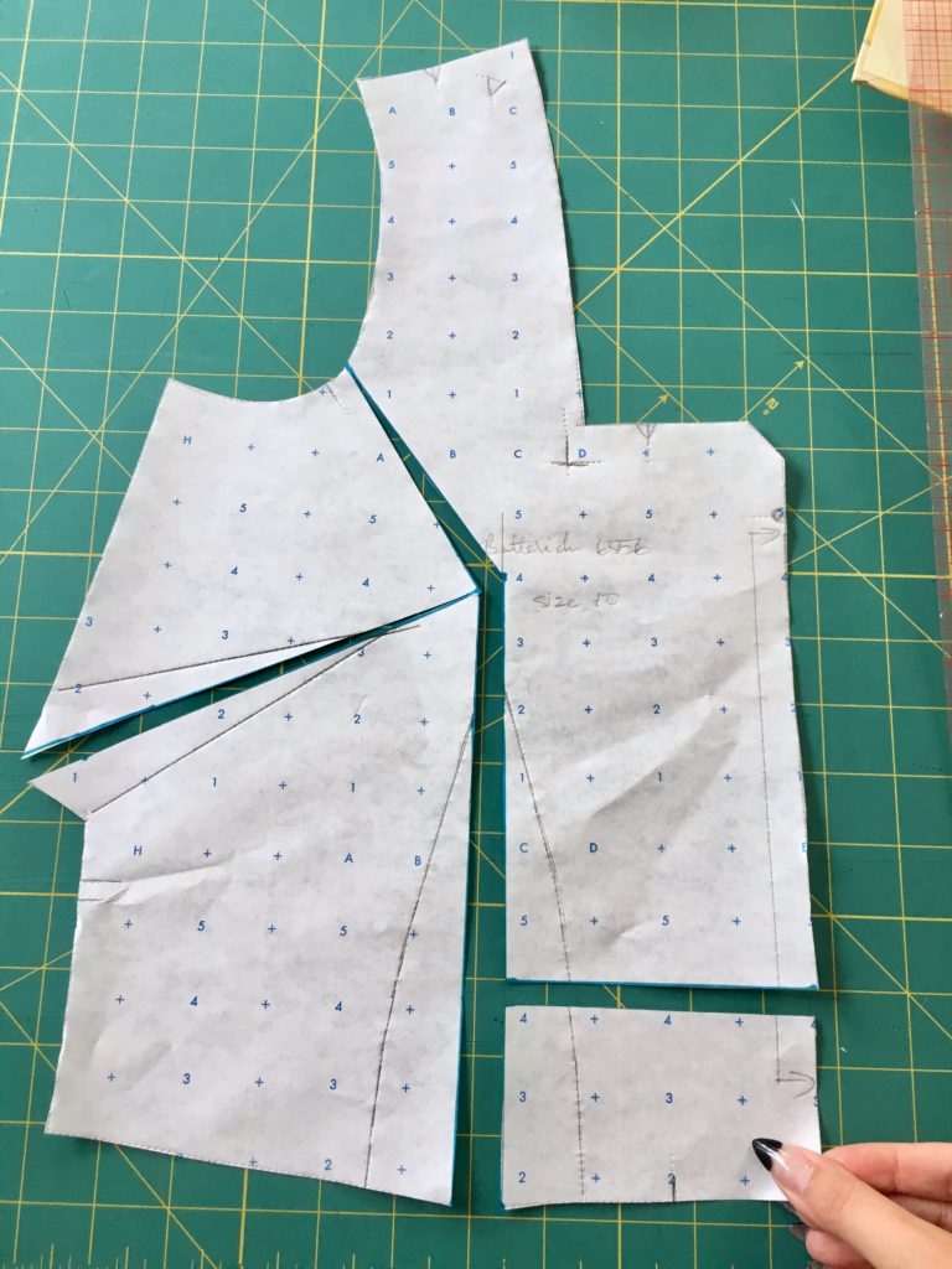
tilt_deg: -76.1
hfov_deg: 48.2
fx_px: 1063
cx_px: 476
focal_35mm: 29
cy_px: 634
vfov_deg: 61.7
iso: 25
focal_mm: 4.15
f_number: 2.2
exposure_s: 1/30
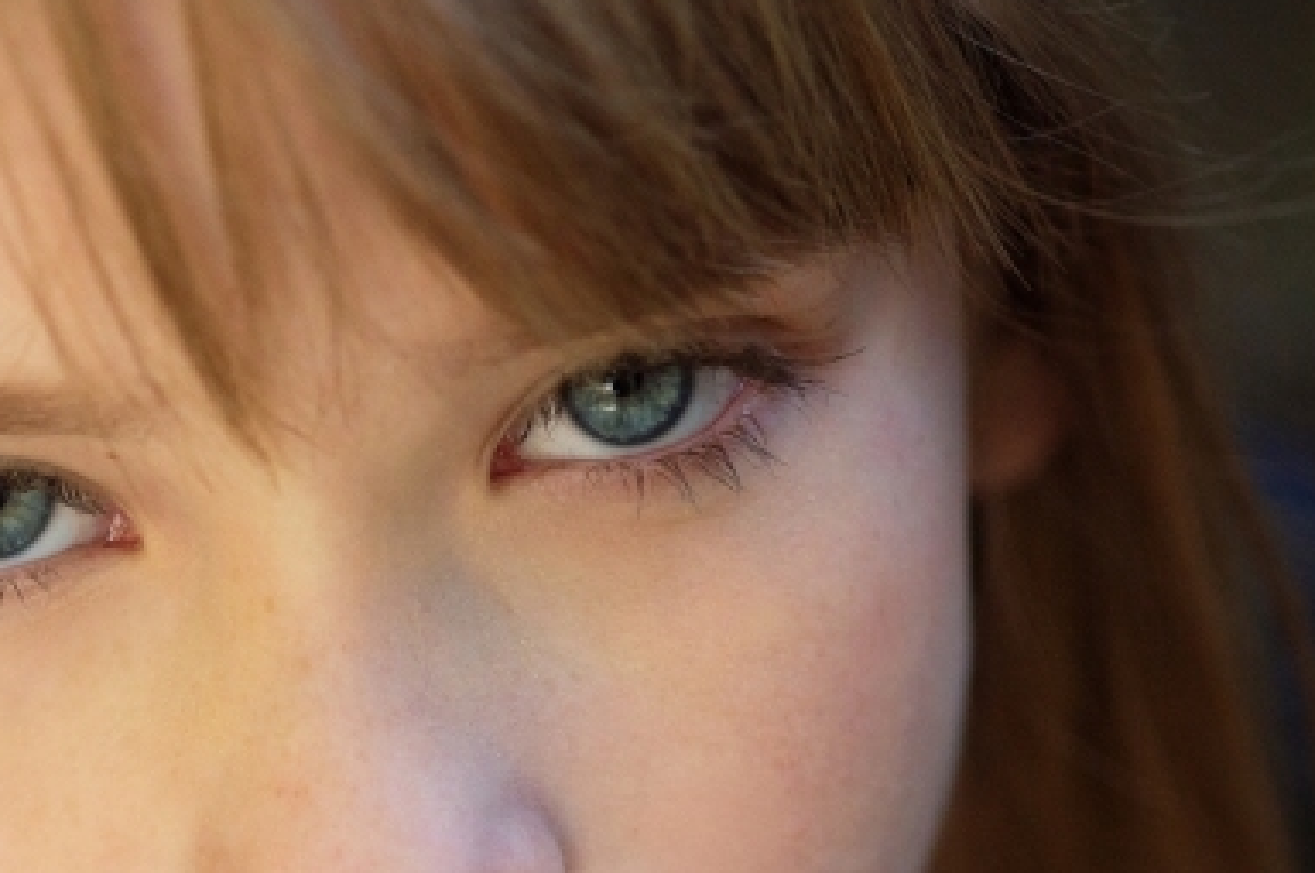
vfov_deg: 6.3
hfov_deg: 9.4
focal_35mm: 219
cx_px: 72
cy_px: 585
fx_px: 7989
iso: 800
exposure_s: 1/640
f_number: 3.5
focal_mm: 105
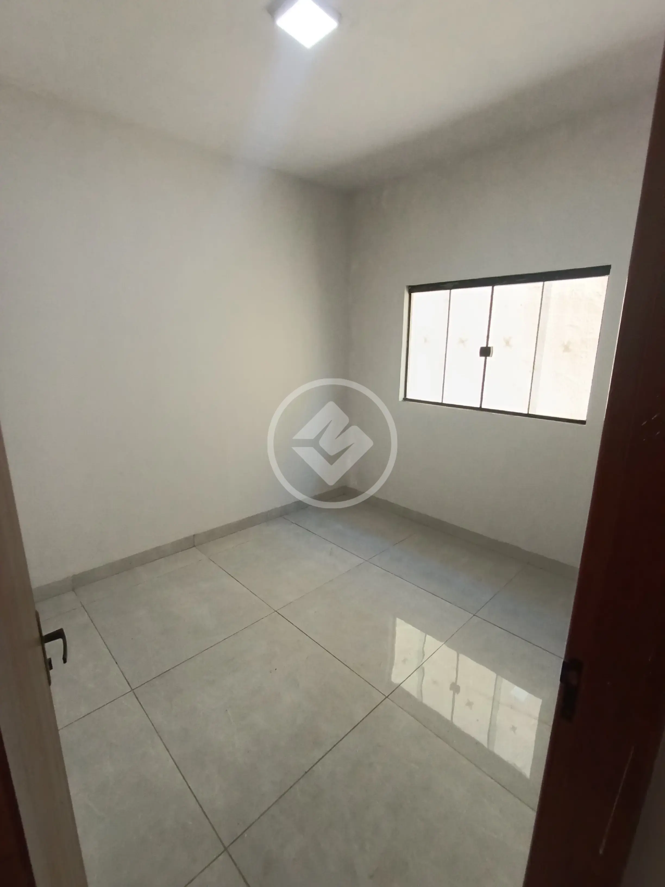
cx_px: 332
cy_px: 444
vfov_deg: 94.5
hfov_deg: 78.1
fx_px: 410
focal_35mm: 16
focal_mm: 1.65
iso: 200
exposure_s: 1/120
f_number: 2.2
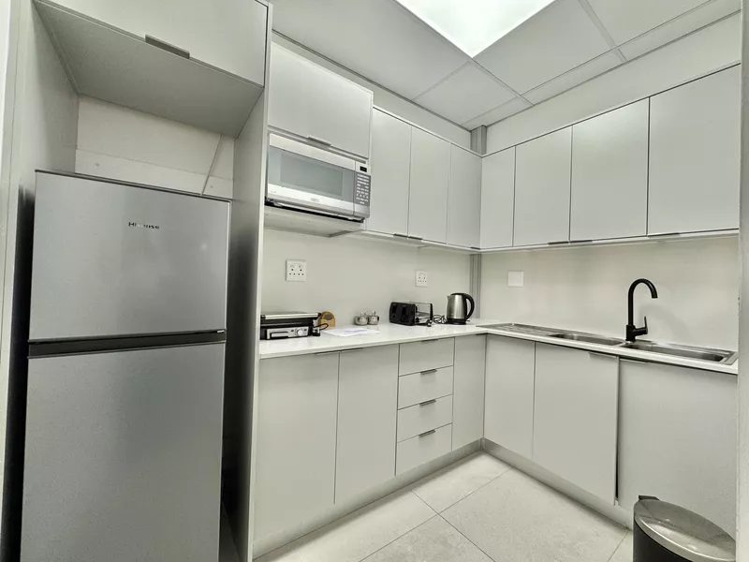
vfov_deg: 85.7
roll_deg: -1.9
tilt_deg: +0.9
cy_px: 281
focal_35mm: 14
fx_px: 303
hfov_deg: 102.1
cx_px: 374
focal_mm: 2.22
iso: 80
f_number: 2.2
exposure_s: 1/100
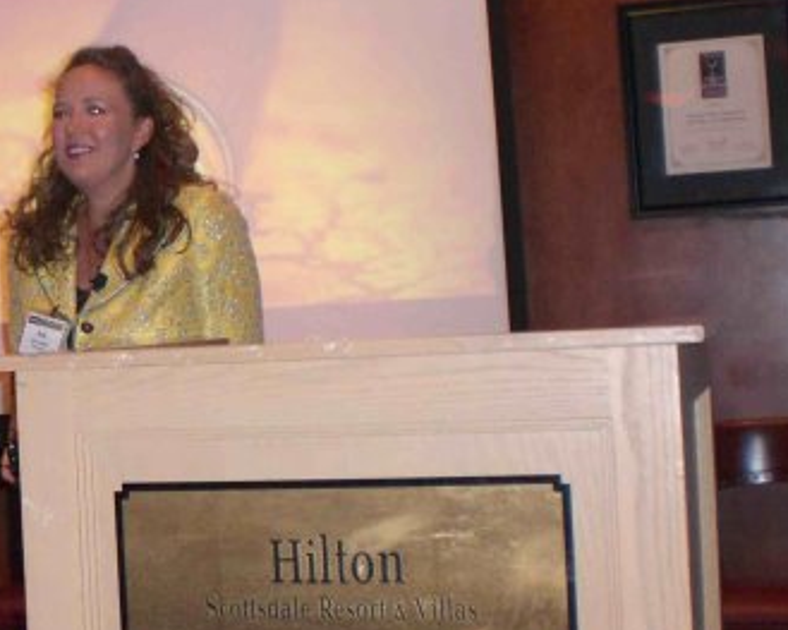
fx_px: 1842
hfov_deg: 23.3
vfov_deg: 19.4
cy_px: 219
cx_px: 29
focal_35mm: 79
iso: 200
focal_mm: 6.3
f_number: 3.1
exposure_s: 1/60
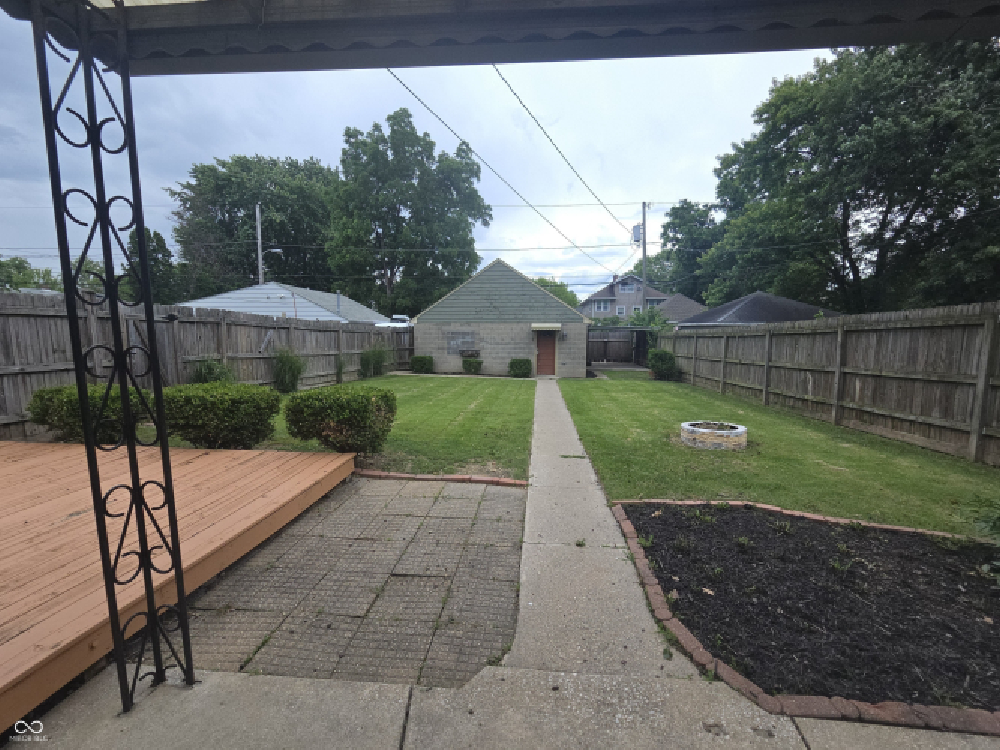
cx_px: 500
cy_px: 375
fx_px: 375
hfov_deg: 106.2
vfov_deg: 89.9
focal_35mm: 13
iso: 50
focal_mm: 2.2
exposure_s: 1/792
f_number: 2.2
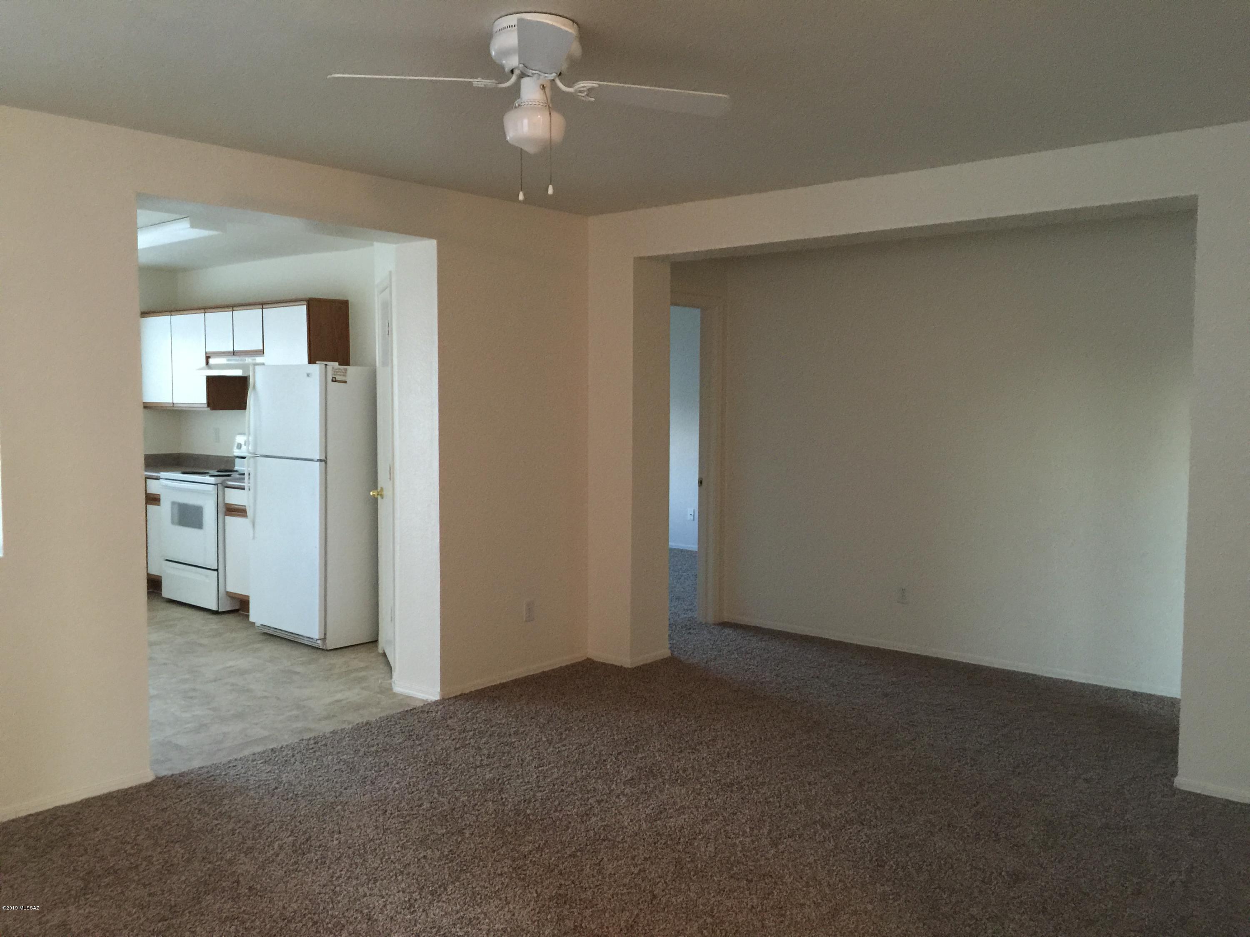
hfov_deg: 61.7
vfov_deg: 48.2
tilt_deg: -4.0
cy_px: 468
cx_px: 625
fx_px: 1047
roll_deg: -1.5
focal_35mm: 29
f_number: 2.2
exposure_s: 1/4
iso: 64
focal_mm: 4.15
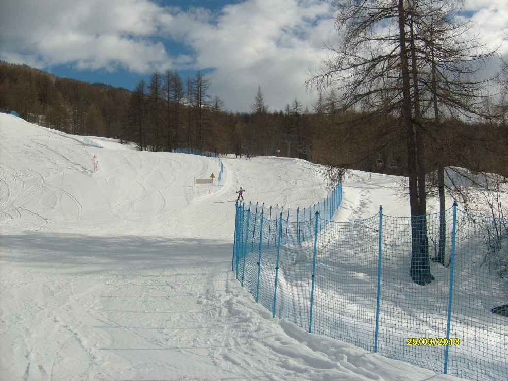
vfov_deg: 40.7
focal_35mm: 35
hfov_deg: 52.6
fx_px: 514
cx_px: 254
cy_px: 190
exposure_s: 1/750
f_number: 7.1
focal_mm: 5.8
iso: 80
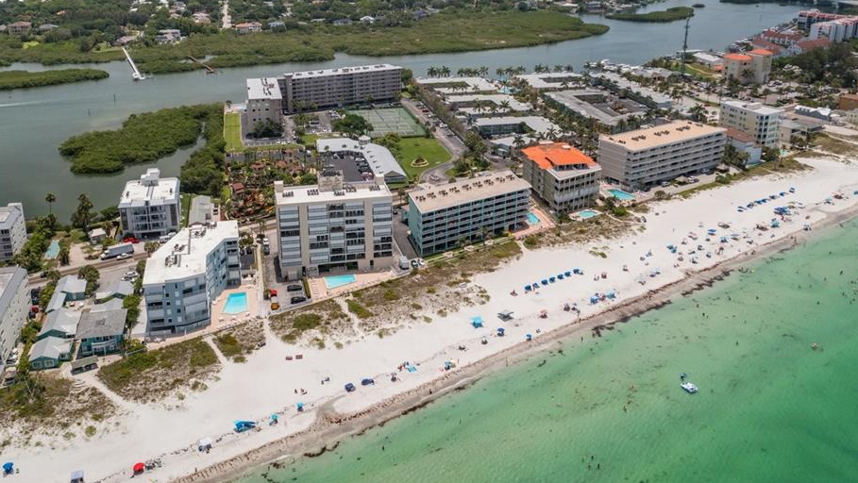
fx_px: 751
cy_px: 166
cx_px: 414
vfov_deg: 35.4
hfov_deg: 59.5
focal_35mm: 33
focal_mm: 10.26
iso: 100
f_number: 5
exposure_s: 1/320
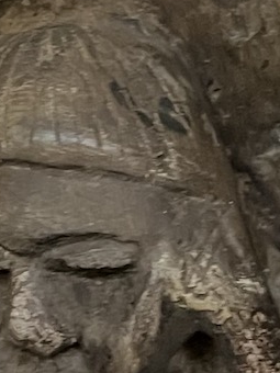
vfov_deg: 11.8
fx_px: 1812
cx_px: 72
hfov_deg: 8.8
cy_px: 126
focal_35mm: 168
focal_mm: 5.1
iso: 1000
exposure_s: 1/30
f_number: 1.6
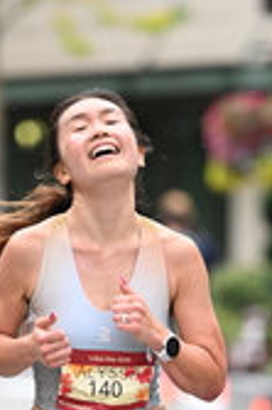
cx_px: 109
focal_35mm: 544
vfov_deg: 3.8
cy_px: 432
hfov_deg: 2.5
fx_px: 6178
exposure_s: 1/1250
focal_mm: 165
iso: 1250
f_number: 2.8
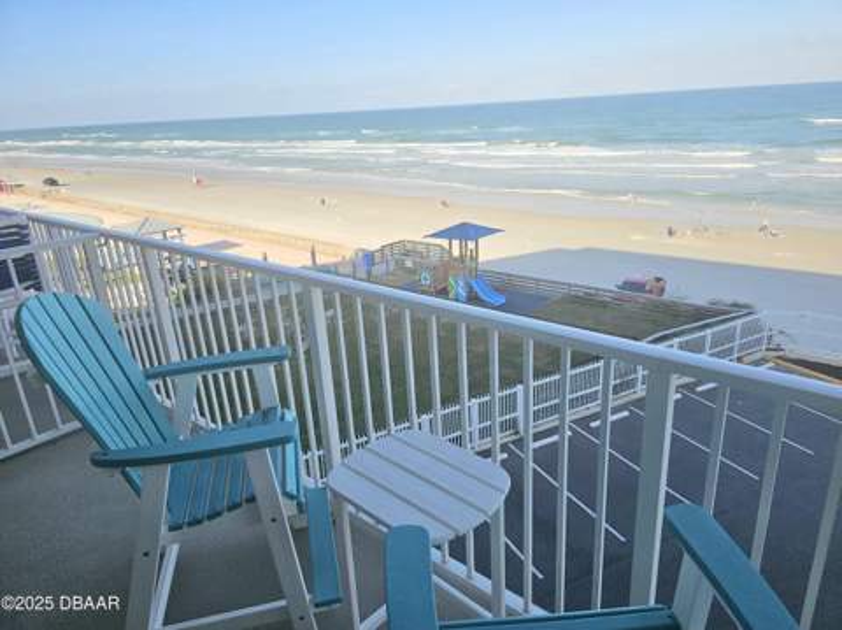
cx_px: 421
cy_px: 315
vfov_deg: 58.8
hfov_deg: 74.0
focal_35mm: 23
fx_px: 559
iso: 10
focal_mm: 6.3
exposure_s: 1/526
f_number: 1.7
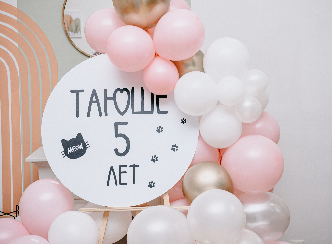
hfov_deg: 35.5
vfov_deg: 26.4
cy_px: 101
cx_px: 181
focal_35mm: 54
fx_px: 518
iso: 160
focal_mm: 42
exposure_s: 1/160
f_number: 3.5
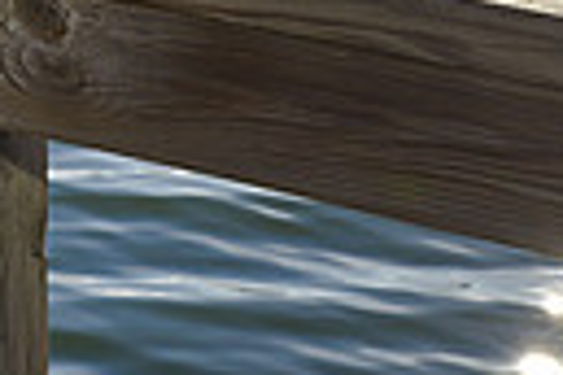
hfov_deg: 8.0
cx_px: -519
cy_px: -460
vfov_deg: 5.4
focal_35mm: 247
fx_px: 3863
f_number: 10
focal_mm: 55
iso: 200
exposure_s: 1/400
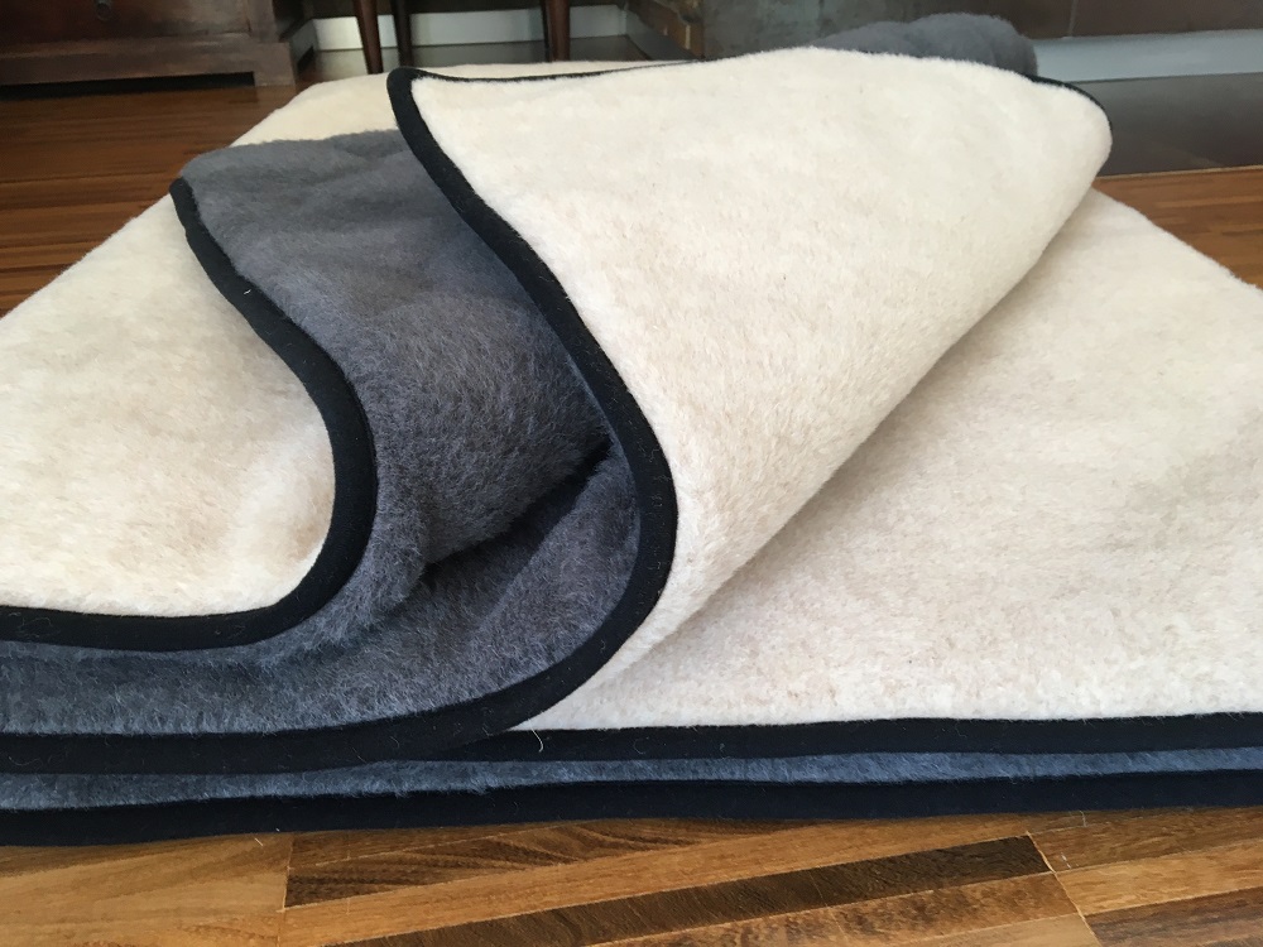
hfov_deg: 61.7
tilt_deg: -29.3
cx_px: 632
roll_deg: +2.0
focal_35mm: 29
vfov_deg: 48.2
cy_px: 474
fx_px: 1058
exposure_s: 1/33
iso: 80
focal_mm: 4.15
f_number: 2.2
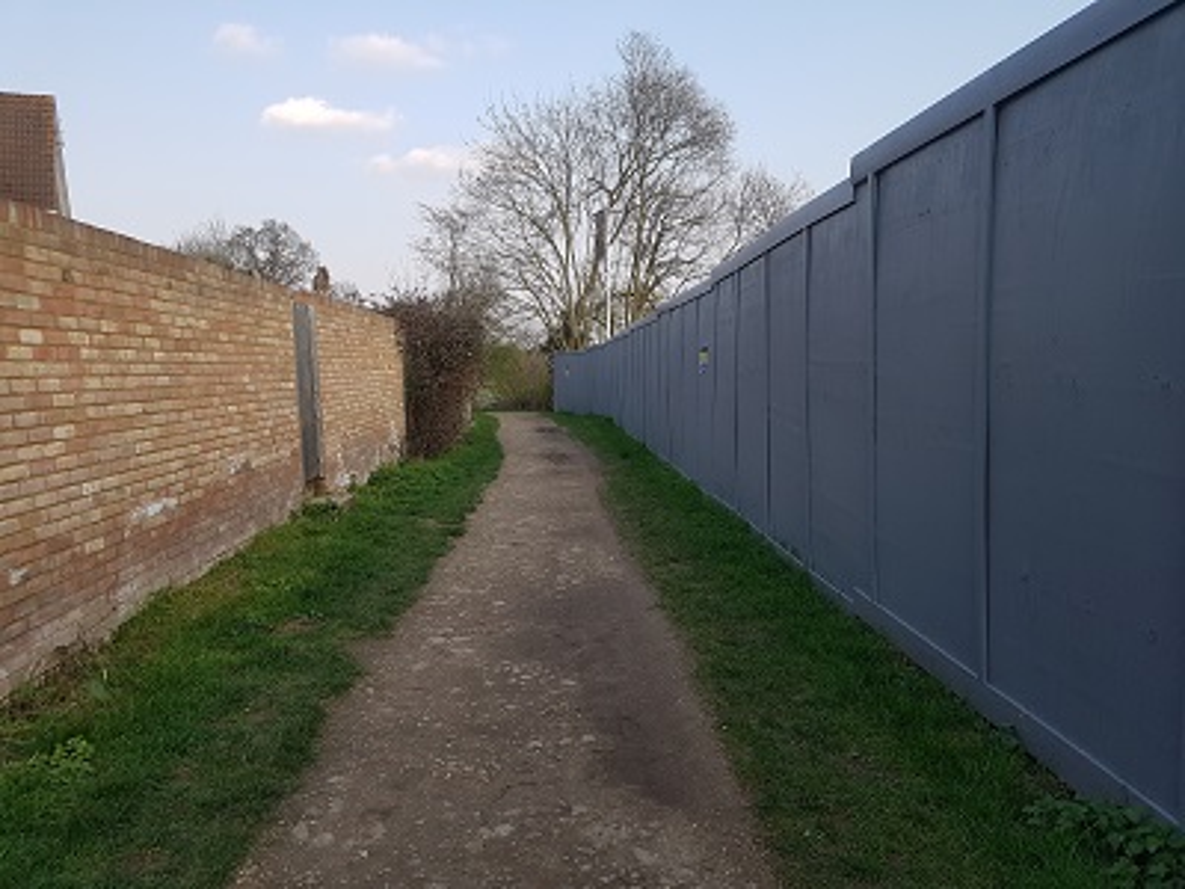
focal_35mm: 26
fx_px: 890
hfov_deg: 67.3
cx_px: 592
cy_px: 444
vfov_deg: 53.1
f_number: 1.7
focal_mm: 4.2
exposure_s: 1/916
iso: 50
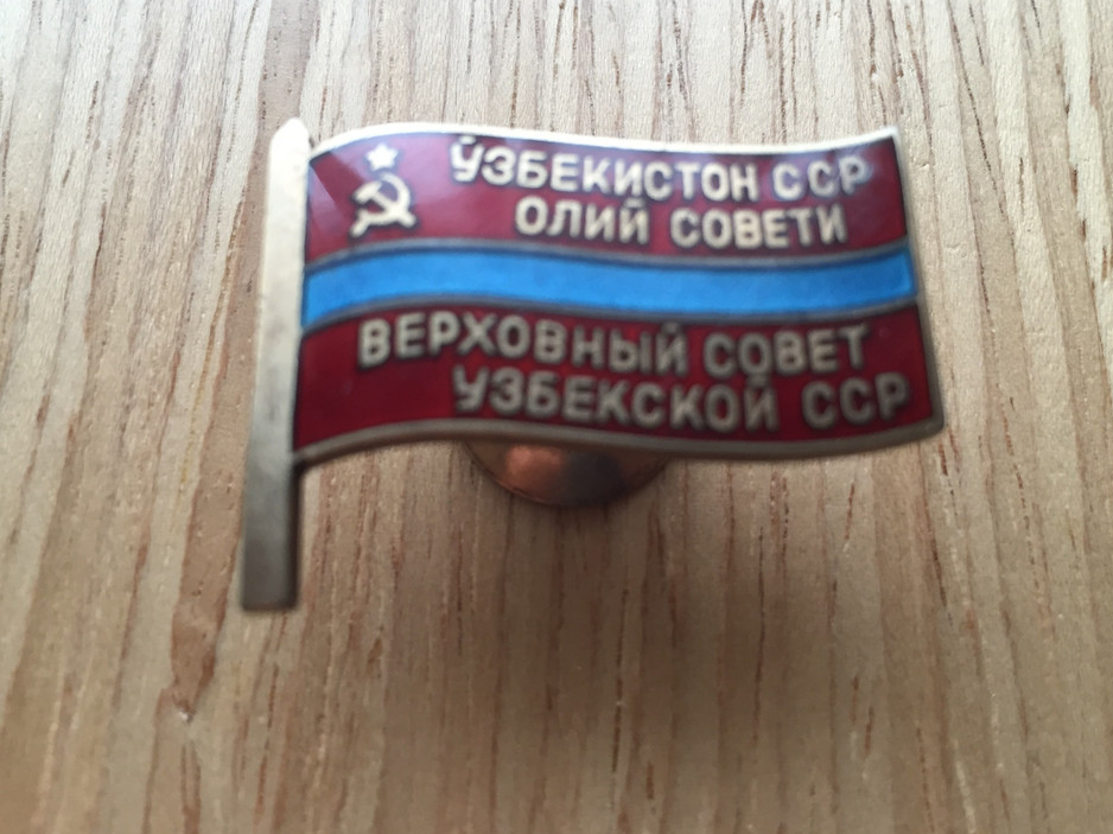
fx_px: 1061
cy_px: 383
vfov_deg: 42.9
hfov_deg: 55.3
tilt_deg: -71.3
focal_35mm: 33
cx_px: 595
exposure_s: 1/33
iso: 50
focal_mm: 4.15
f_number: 2.2
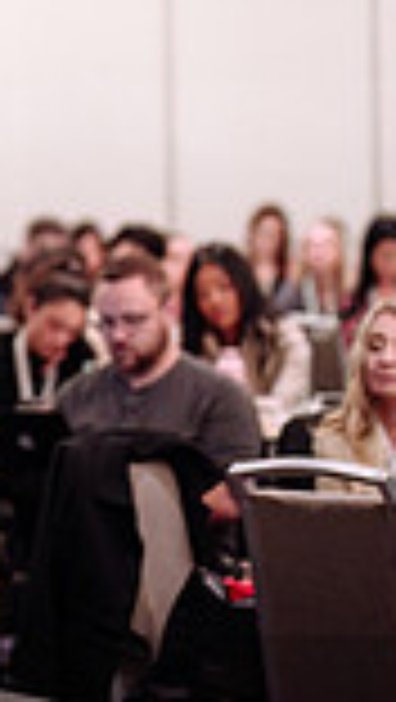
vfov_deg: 9.5
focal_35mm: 226
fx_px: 4210
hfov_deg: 5.4
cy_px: 133
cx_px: -4
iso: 1600
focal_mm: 50
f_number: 1.2
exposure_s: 1/320
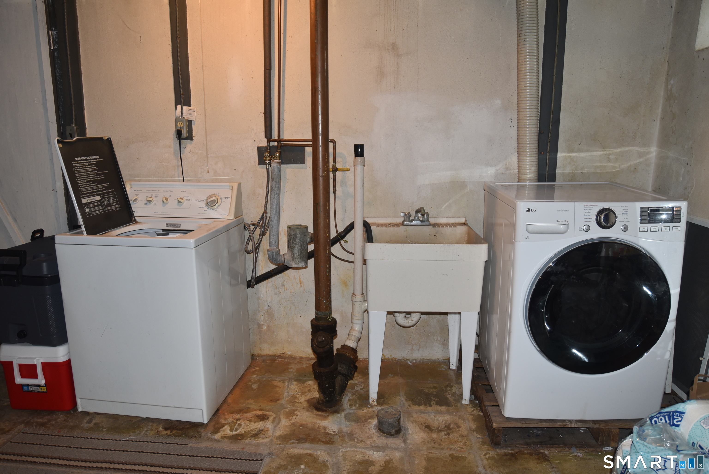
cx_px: 354
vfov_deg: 51.3
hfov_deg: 71.5
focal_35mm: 25
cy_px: 237
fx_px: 493
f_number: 5
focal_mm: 25
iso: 800
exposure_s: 1/60
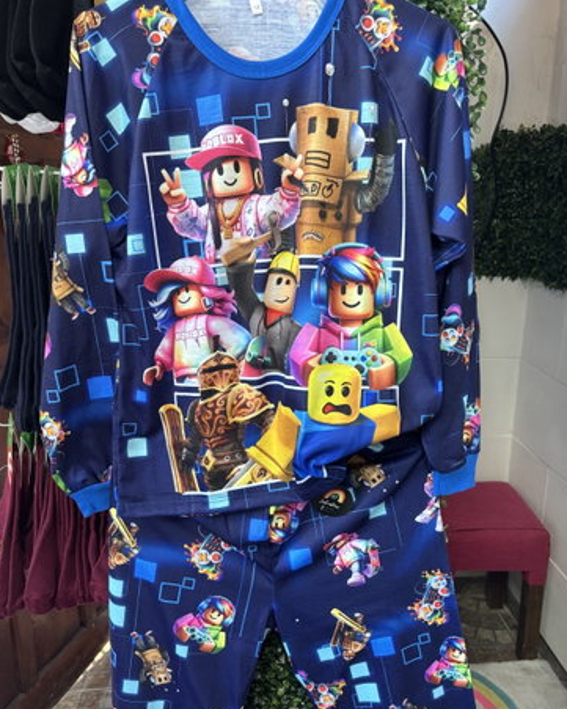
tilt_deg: -16.3
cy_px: 370
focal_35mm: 30
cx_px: 283
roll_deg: -1.2
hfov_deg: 48.5
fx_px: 629
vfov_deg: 58.7
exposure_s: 1/50
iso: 250
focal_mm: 5.96
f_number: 1.6
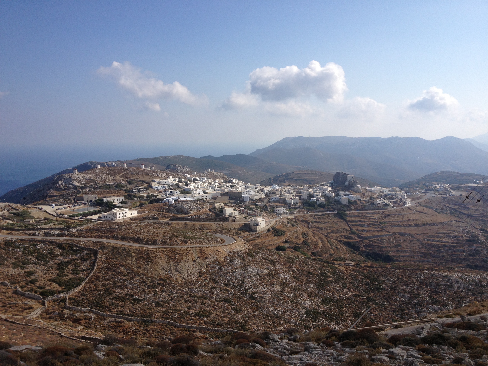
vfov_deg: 40.7
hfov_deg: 52.6
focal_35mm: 35
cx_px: 244
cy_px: 183
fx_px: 493
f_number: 2.4
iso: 50
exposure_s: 1/2762
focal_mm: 4.28
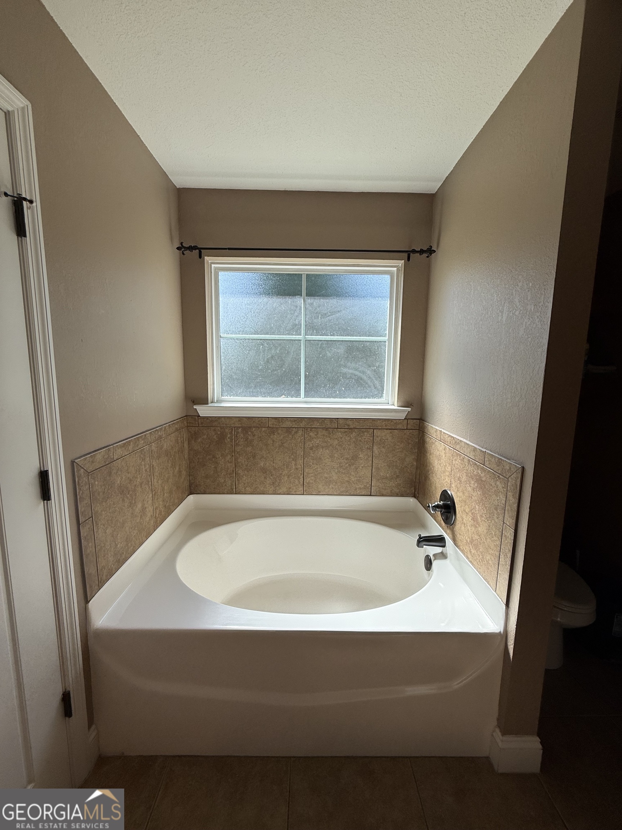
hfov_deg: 85.7
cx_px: 311
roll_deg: -1.0
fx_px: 335
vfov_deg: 102.1
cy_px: 415
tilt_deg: -7.5
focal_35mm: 14
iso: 50
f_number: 2.2
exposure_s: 1/439
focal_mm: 2.22
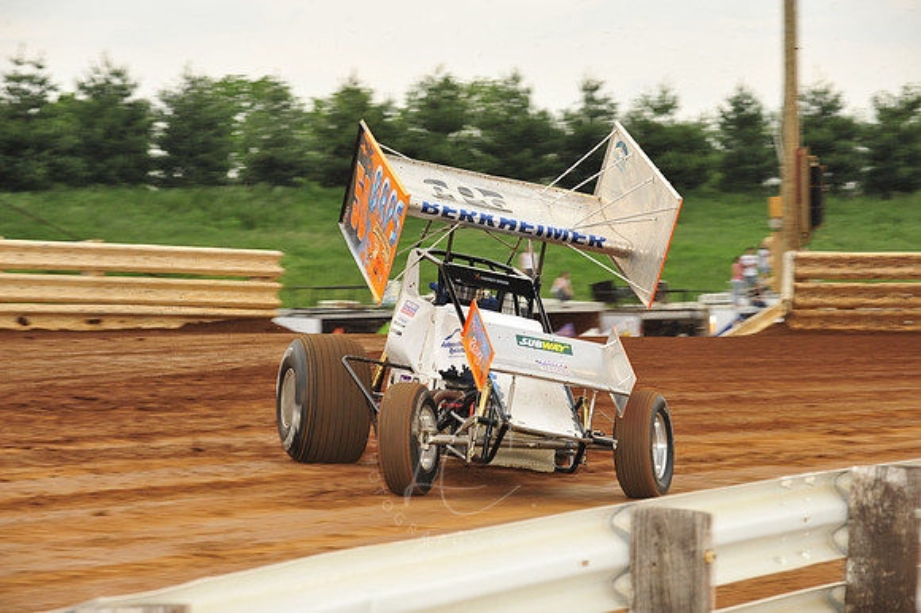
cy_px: 306
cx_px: 460
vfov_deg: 10.1
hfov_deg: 15.2
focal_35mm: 135
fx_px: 3452
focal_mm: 135
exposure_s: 1/320
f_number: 8
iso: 800
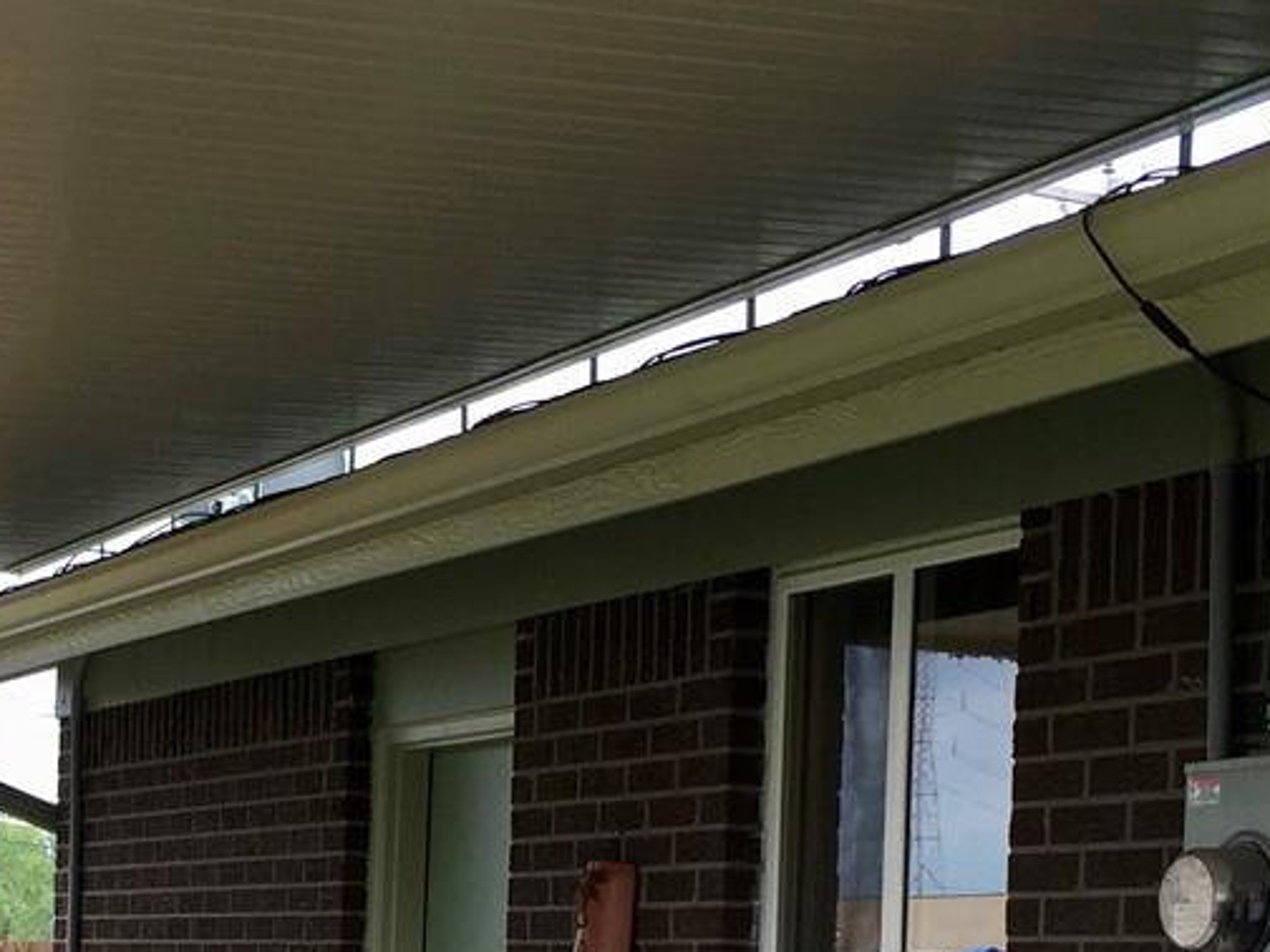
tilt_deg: -2.0
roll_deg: -2.1
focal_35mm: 92
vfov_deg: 15.6
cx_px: 212
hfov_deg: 21.0
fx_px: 3375
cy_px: 1083
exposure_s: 1/146
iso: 32
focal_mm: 4.15
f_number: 2.2
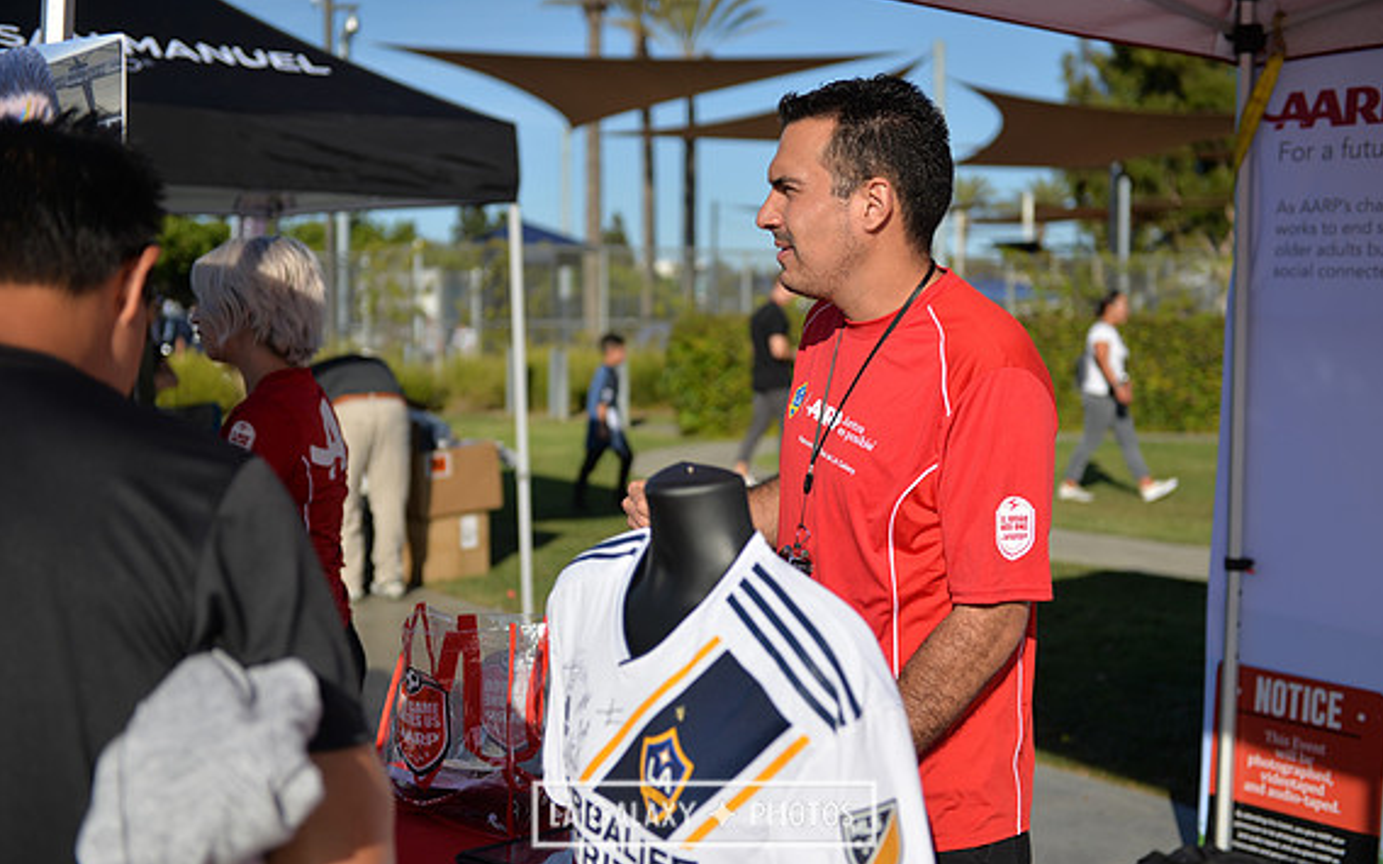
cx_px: 704
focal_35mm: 50
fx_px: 1885
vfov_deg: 25.8
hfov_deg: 40.3
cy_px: 449
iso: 100
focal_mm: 48
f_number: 2.8
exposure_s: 1/3200
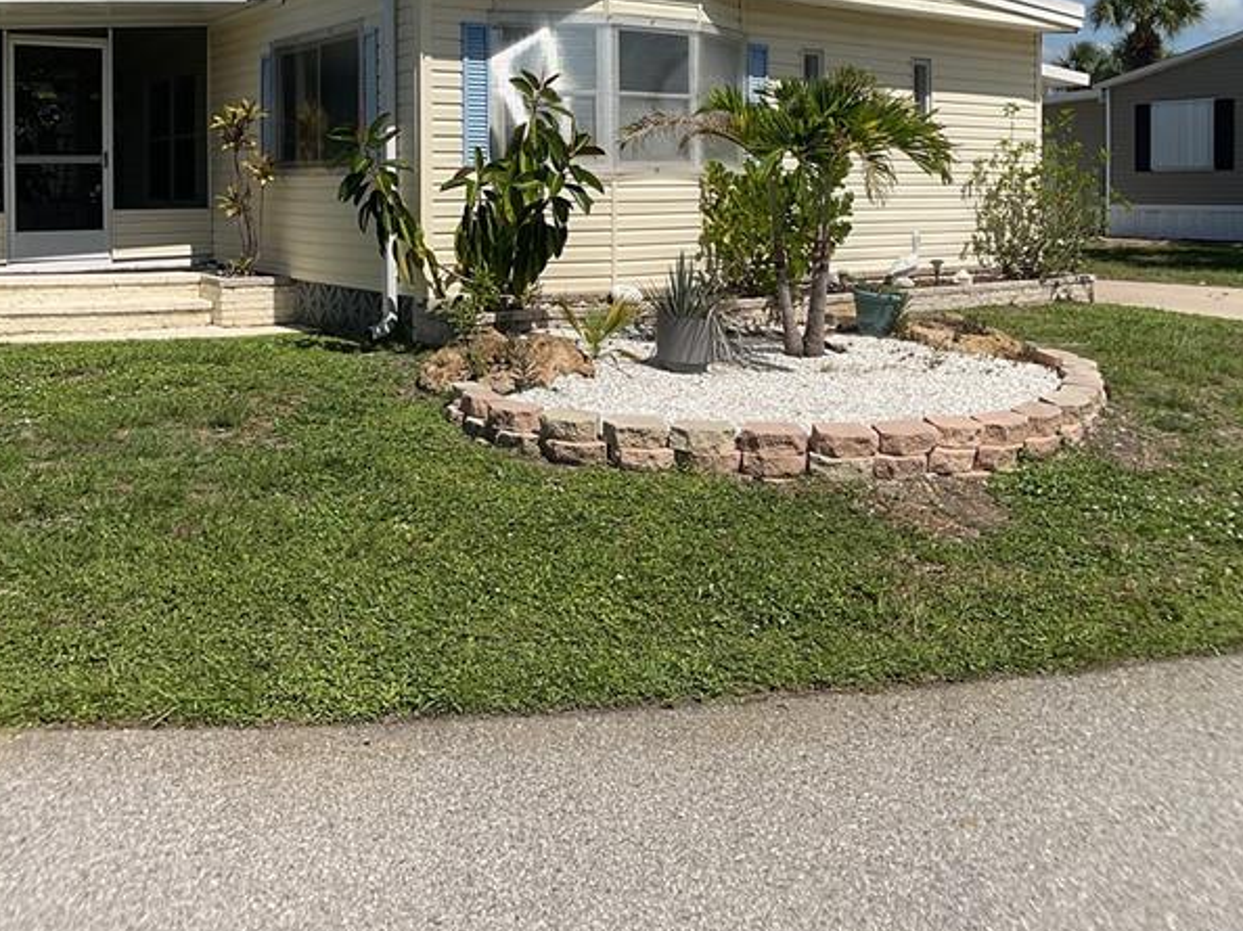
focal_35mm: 50
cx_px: 475
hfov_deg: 38.0
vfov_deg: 28.5
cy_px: 192
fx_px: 1795
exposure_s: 1/3125
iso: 16
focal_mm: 3
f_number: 1.8
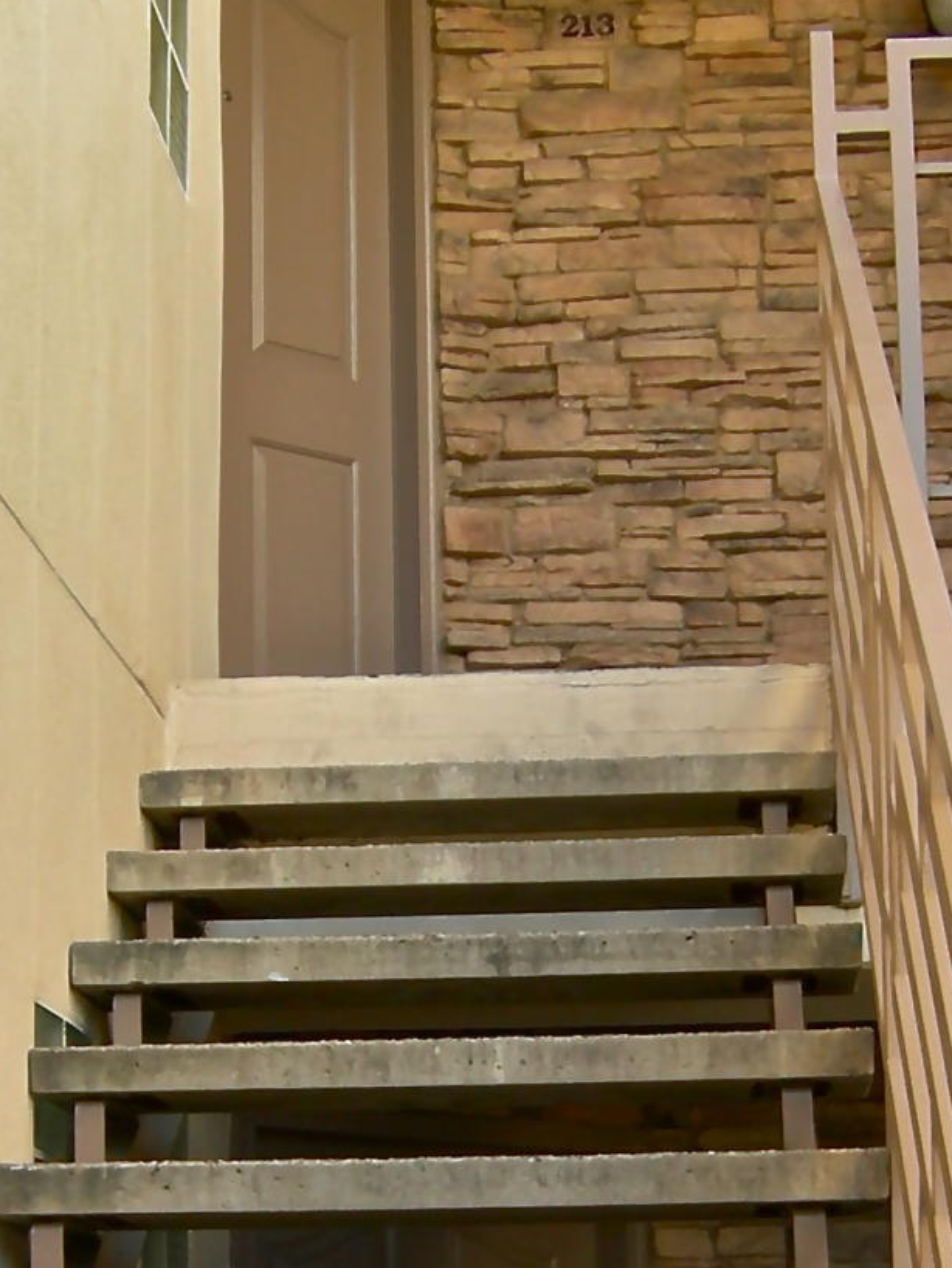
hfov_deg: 16.8
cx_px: 546
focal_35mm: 88
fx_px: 3225
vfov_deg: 21.9
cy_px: 1071
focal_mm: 7.5
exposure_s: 1/75.5
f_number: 3.4
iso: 64
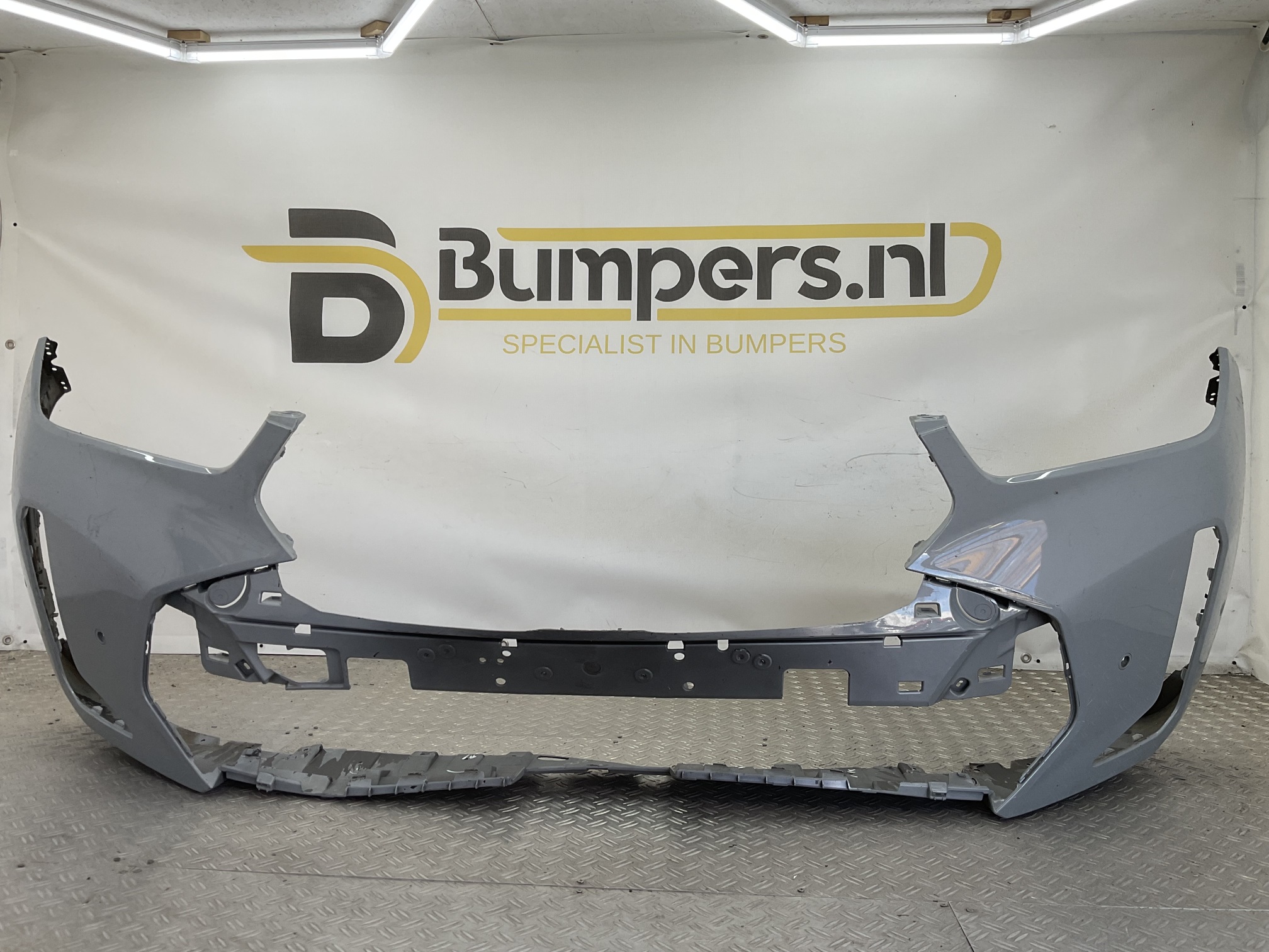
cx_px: 634
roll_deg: -1.2
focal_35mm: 29
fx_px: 1063
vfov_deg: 48.2
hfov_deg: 61.7
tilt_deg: -3.8
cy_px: 476
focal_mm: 3
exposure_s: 1/183
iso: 16
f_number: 1.8
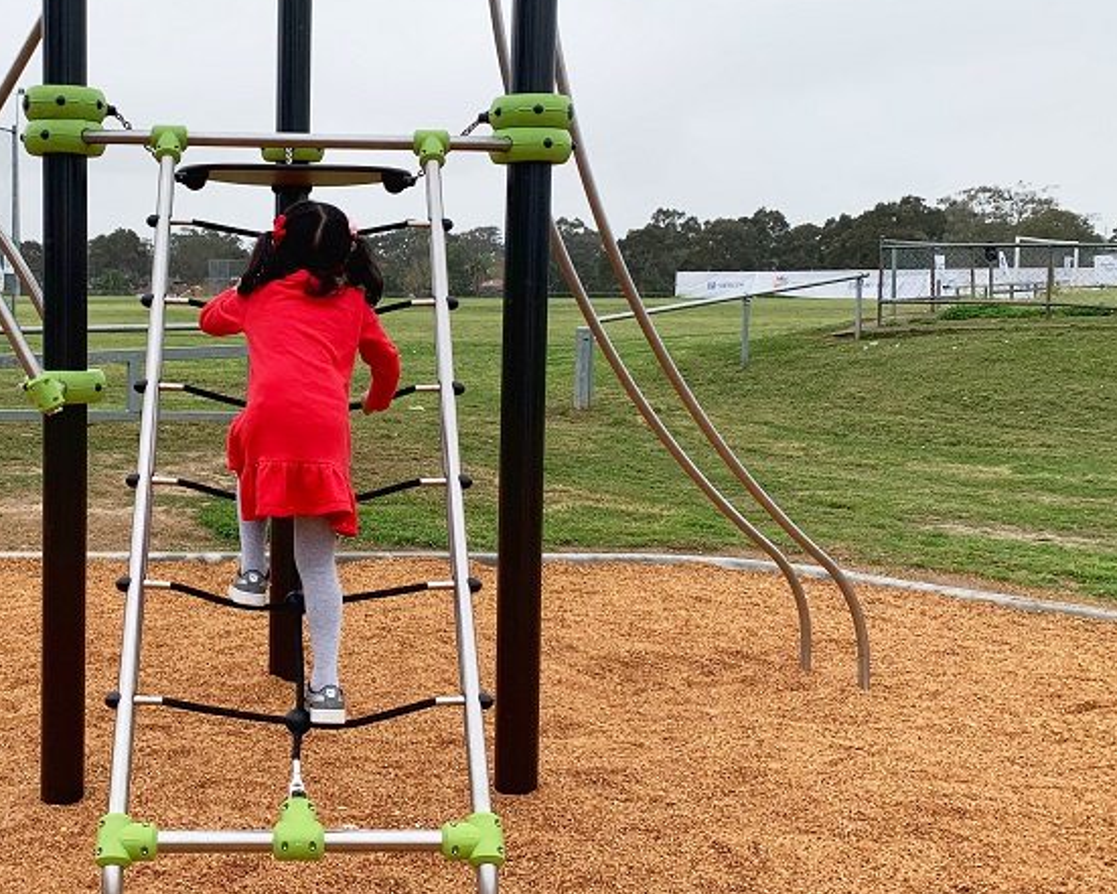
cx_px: 291
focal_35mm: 43
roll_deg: -0.6
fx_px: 1422
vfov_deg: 34.9
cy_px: 387
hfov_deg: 41.7
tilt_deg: -3.7
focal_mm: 4.25
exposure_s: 1/796
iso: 25
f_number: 1.8
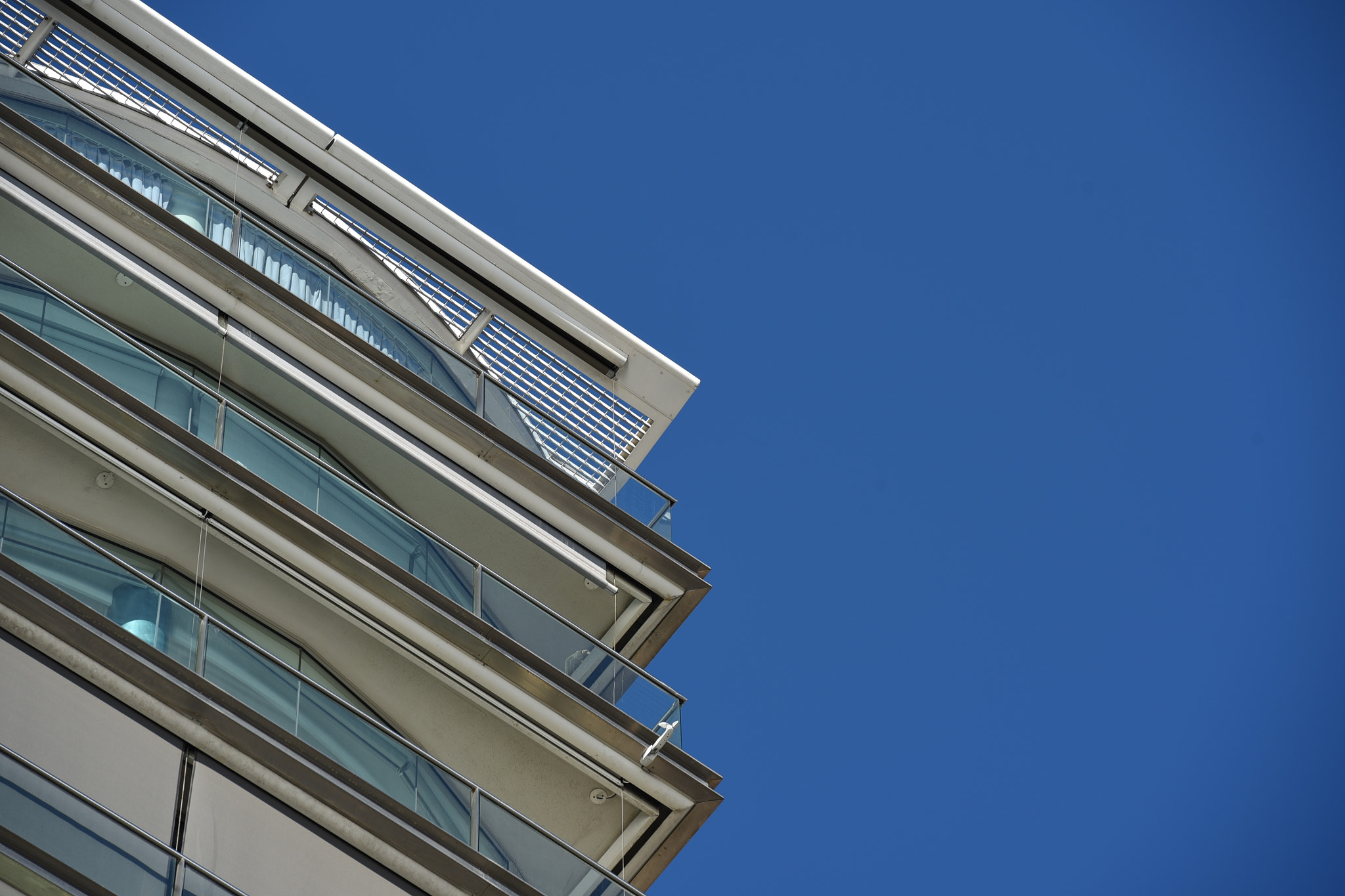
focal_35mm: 200
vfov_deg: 6.9
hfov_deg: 10.3
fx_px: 7471
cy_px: 448
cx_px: 672
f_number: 8
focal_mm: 200
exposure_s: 1/100
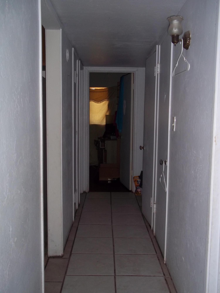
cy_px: 146
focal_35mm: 36
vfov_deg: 51.4
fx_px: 305
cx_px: 110
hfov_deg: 39.7
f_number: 3.1
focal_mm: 6.5
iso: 80
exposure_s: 1/30
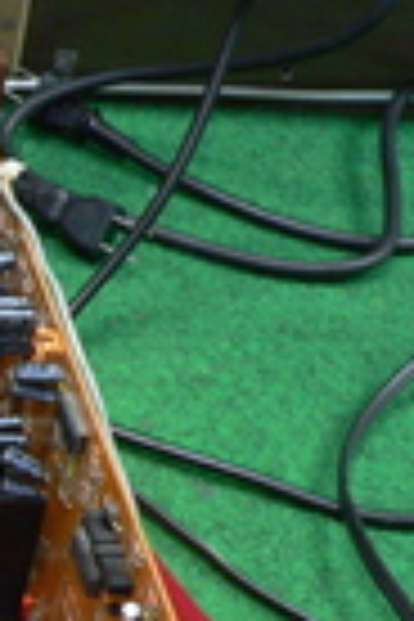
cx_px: -418
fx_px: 1777
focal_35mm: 103
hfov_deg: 11.9
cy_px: 556
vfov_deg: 19.5
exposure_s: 1/13
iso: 200
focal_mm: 6
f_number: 2.8
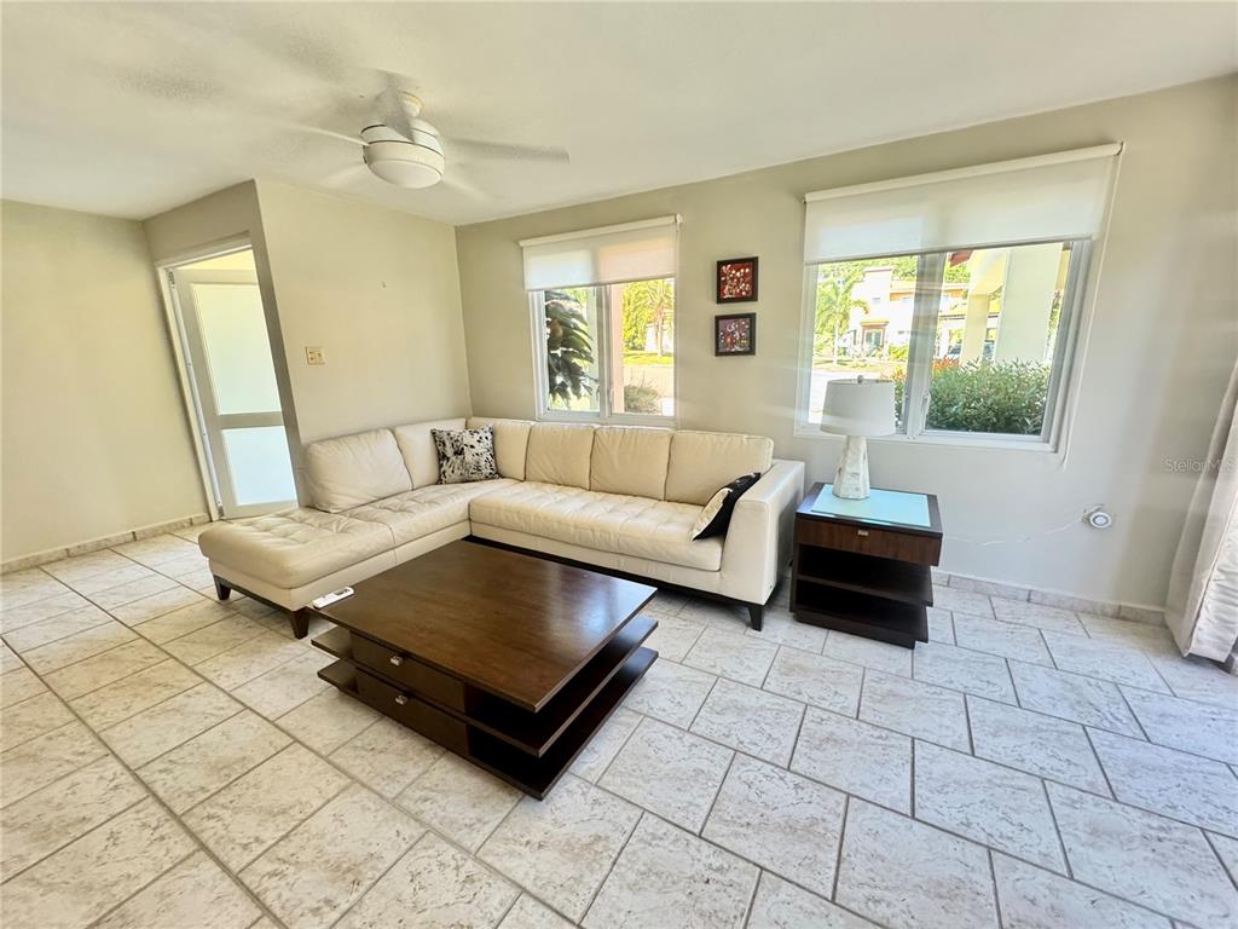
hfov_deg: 102.1
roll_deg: +0.9
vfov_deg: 85.7
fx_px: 501
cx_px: 619
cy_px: 464
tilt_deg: -13.5
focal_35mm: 14
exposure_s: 1/76
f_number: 2.2
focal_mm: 2.22
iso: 320
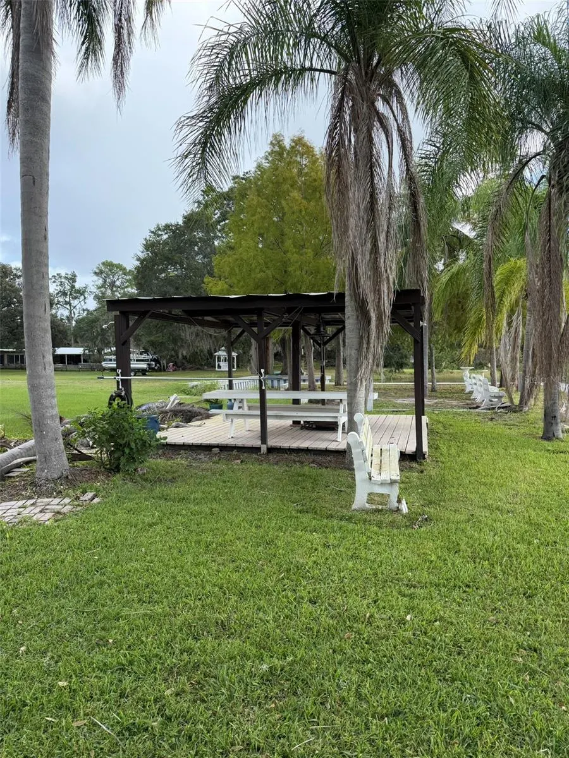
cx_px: 284
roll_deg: +1.8
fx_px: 526
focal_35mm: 24
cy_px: 379
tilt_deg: -0.9
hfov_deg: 56.8
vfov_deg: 71.6
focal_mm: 6.76
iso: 100
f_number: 1.78
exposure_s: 1/1585
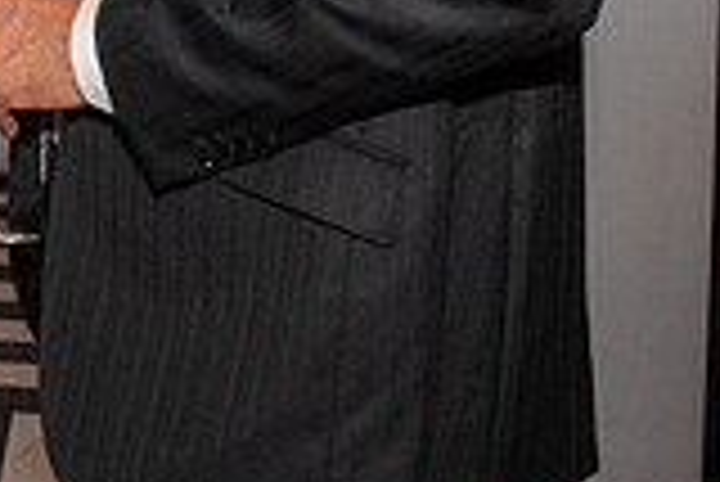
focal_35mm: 98
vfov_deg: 13.4
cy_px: -169
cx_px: -346
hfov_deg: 18.5
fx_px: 1962
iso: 2000
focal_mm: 18
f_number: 7.1
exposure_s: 1/60
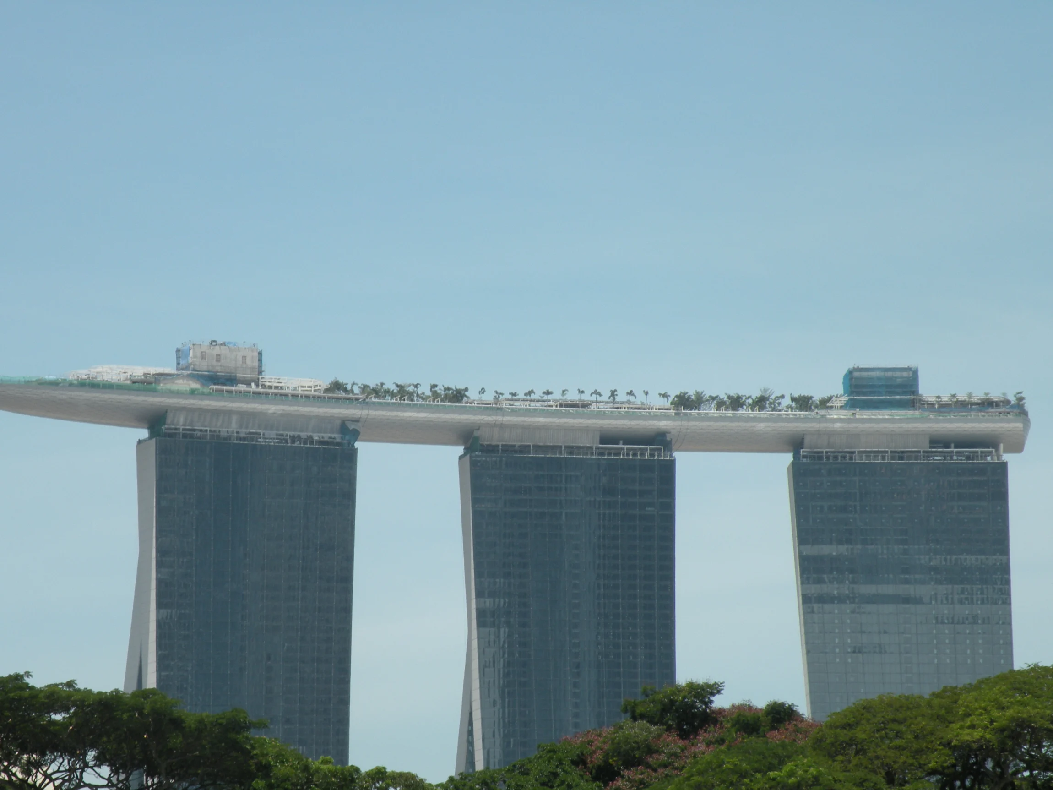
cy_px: 395
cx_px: 526
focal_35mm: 129
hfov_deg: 15.3
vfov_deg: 11.5
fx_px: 3924
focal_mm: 22.9
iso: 64
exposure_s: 1/270
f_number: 7.1
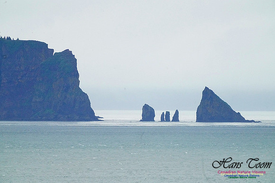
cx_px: 138
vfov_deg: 1.1
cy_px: 92
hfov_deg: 1.7
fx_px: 9168
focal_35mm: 1200
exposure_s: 1/1250
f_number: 13
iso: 6400
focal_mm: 1200
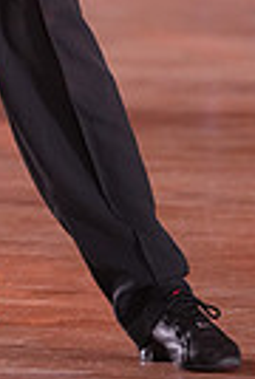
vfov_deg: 2.6
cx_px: -146
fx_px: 8435
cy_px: -184
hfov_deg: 1.7
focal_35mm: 798
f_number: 2.8
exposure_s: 1/400
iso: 1250
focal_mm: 185
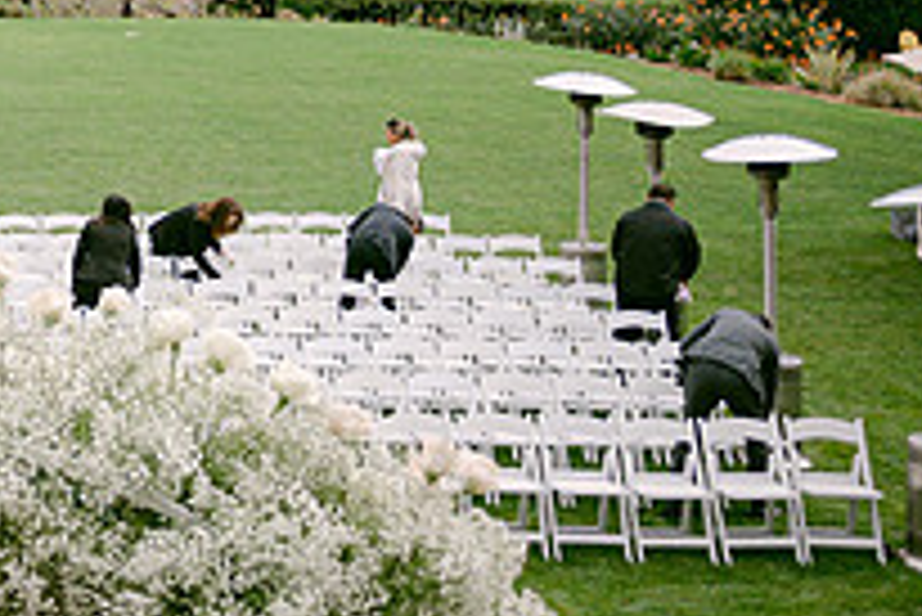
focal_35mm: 80
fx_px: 2050
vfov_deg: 16.3
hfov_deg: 23.2
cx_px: -189
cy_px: -153
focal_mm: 28
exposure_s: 1/2500
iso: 100
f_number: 2.8
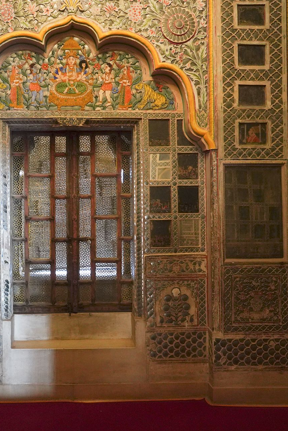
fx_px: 444
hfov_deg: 35.3
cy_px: 210
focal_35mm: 37
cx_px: 80
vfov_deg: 51.9
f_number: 2.8
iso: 3200
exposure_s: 1/80
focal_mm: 24
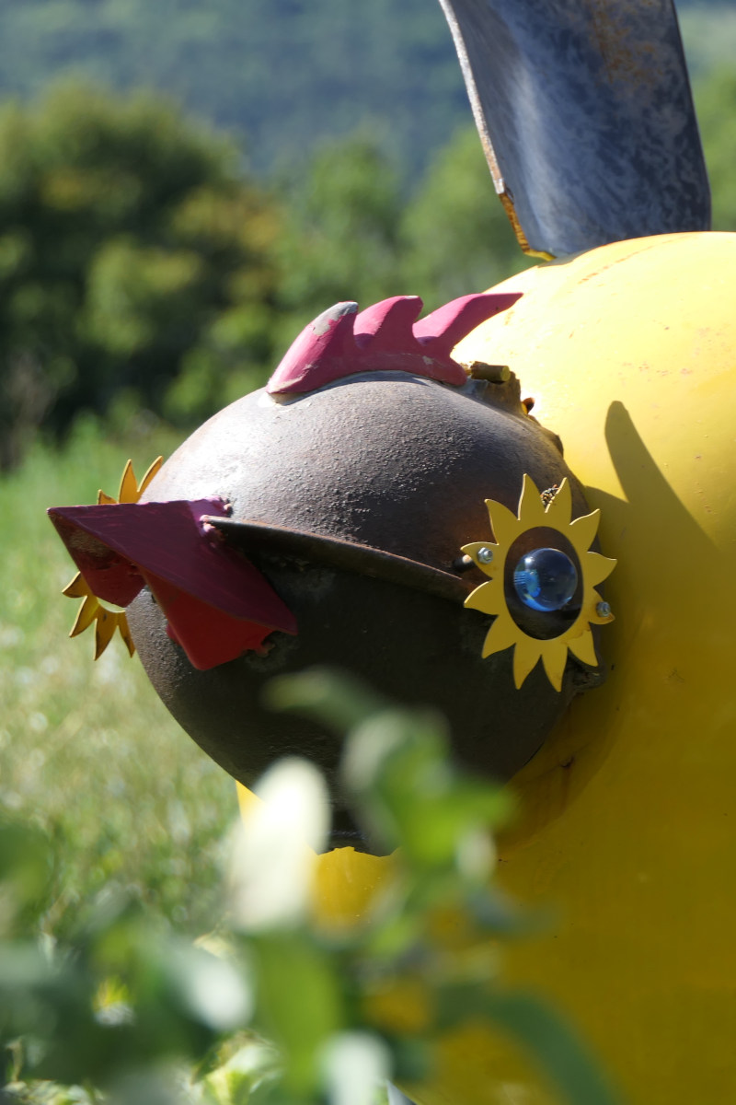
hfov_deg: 7.5
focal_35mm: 183
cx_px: 368
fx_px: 5612
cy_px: 552
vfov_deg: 11.2
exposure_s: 1/320
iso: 125
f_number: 4.3
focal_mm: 67
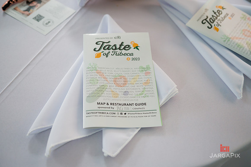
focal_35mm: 38
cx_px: 126
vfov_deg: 35.0
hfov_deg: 50.7
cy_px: 84
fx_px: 265
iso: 400
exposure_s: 1/320
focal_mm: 38
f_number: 3.2
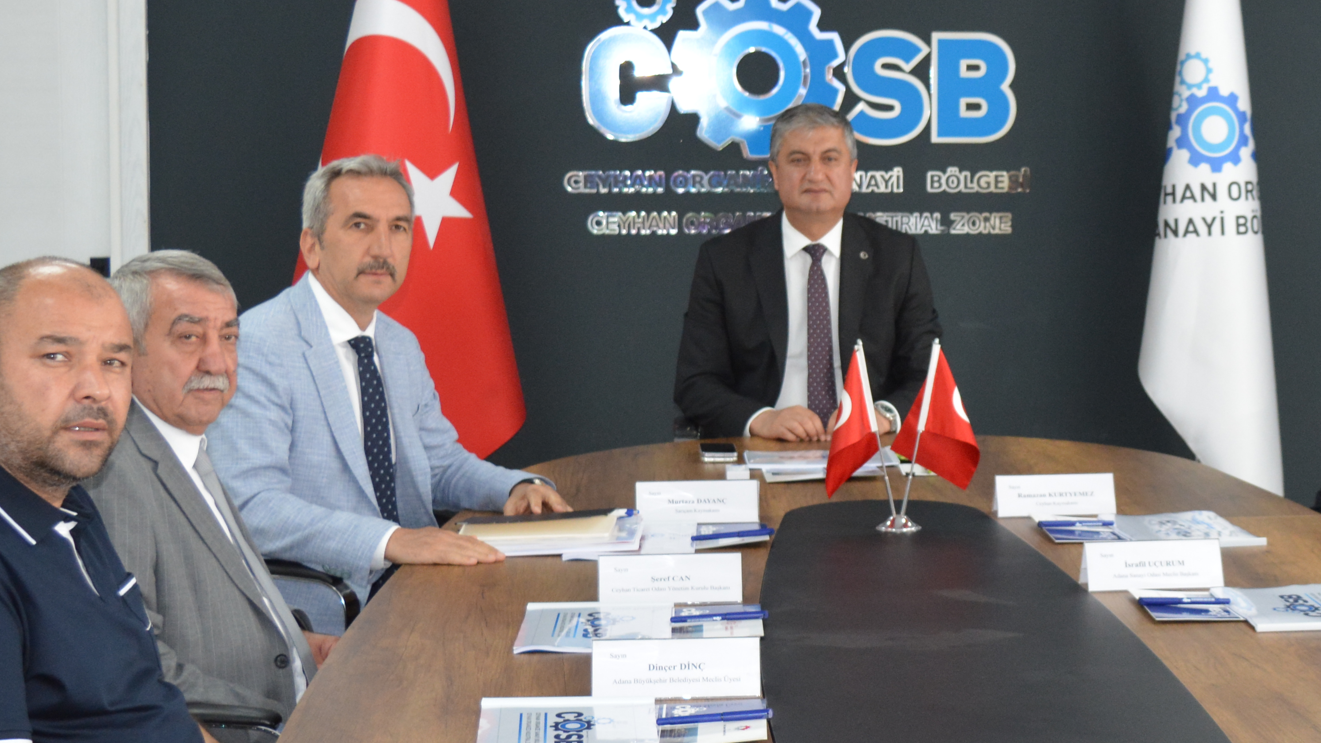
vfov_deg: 15.3
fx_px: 2769
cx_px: 1047
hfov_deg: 26.4
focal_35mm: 79
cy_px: 329
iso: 1000
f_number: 5
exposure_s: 1/125
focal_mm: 25
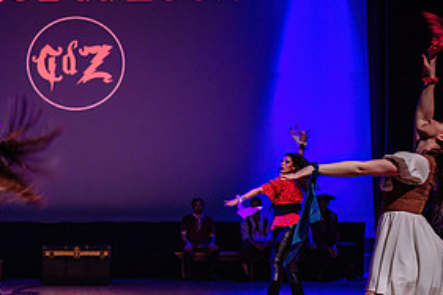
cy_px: 195
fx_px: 762
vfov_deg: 21.8
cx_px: 57
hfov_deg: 31.1
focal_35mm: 62
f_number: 2.8
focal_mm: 25.5
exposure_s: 1/125
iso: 1600
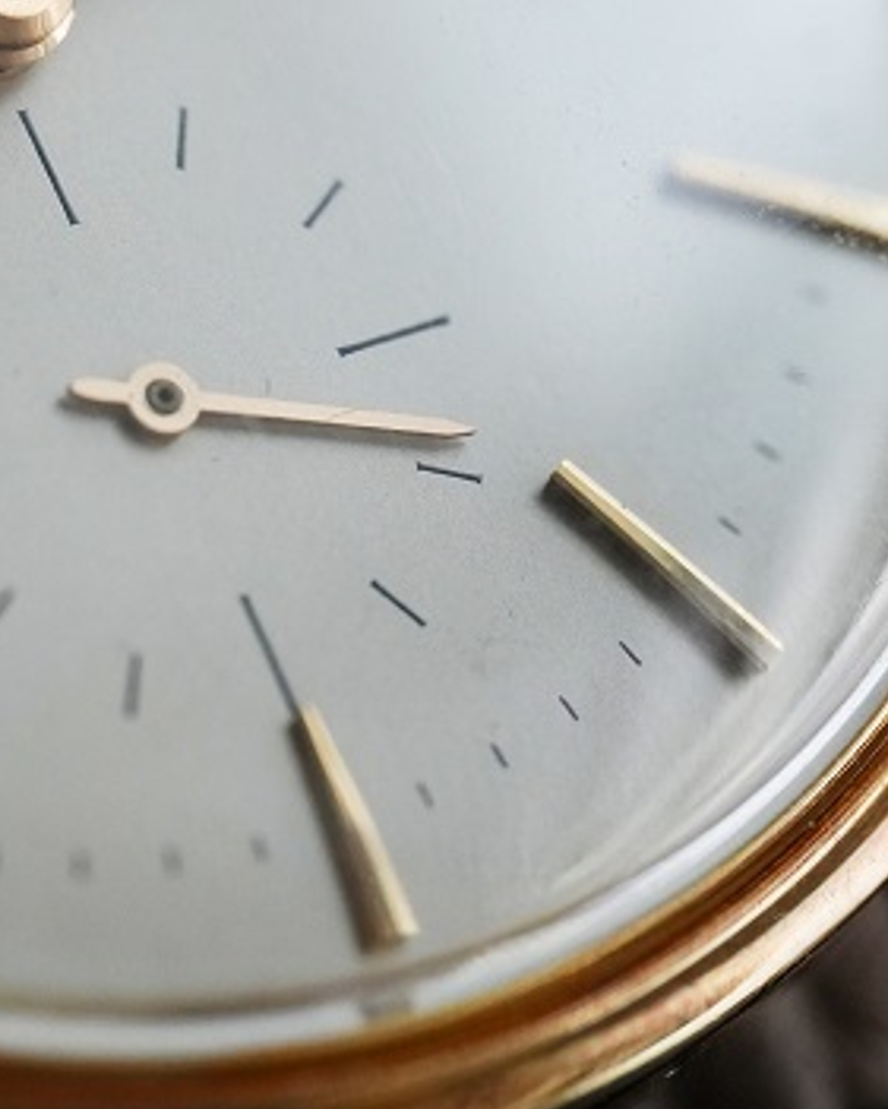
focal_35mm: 197
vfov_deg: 9.8
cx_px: 167
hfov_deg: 7.8
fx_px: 6469
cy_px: 191
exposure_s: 1/250
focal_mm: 105
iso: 3200
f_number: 5
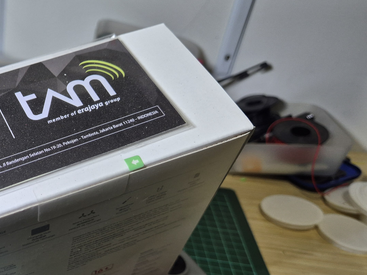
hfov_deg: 40.2
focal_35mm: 43
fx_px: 456
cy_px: 179
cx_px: 29
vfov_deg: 33.4
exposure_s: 1/100
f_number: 1.8
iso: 100
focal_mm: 5.4
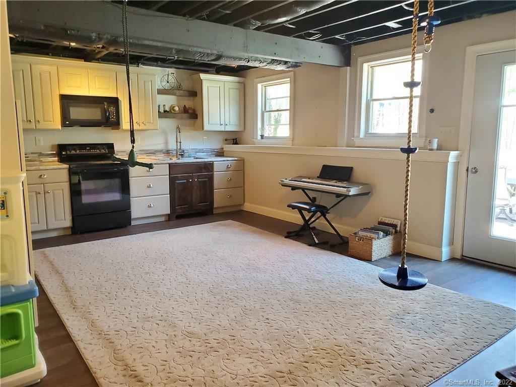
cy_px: 194
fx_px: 388
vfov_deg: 53.1
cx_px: 258
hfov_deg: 67.3
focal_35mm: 26
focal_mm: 4.3
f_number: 2.4
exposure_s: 1/39
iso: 500
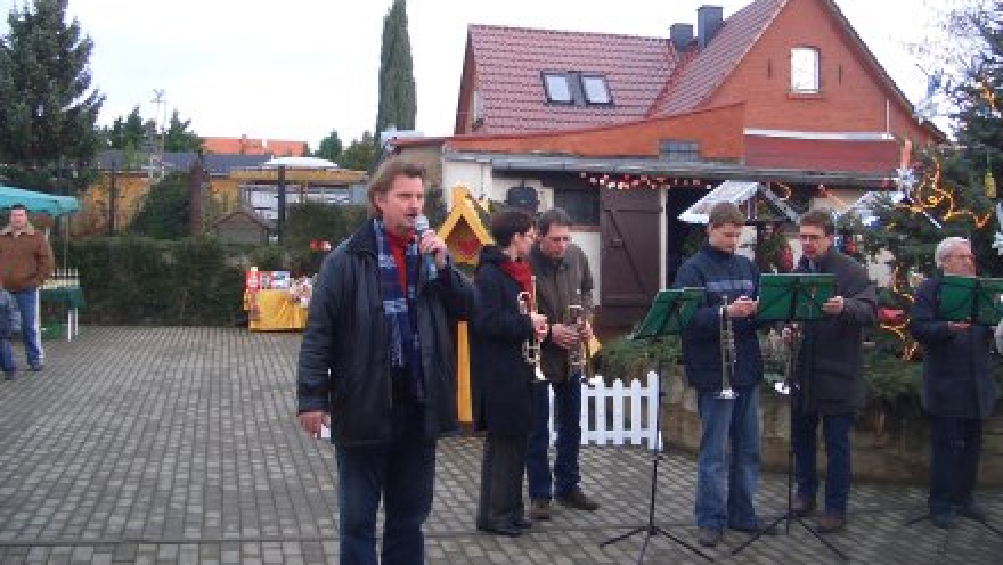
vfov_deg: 30.4
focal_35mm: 39
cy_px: 219
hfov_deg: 51.6
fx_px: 1038
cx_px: 495
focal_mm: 5.8
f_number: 2.6
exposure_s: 1/100
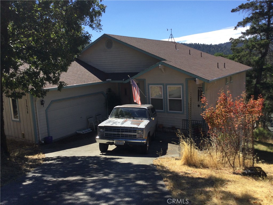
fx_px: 244
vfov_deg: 45.4
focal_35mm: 31
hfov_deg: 58.4
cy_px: 102
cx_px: 136
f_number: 2.4
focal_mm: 3.3
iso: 25
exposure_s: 1/926
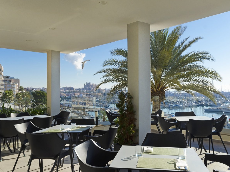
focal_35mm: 33
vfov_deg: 43.0
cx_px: 128
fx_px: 219
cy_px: 86
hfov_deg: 55.2
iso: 200
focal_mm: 20
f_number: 8
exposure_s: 1/640
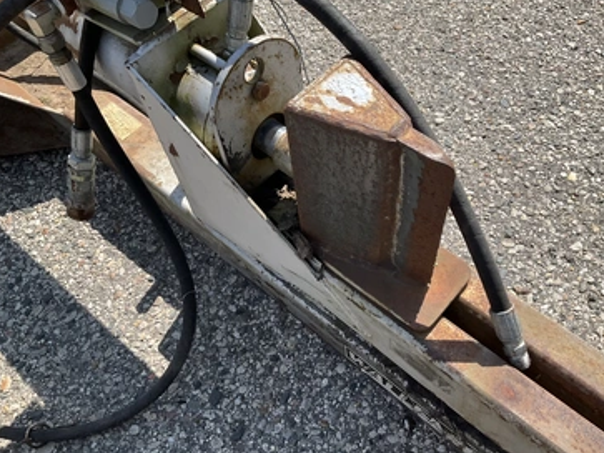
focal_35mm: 32
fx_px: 558
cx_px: 324
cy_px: 230
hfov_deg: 56.8
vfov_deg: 44.1
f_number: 1.8
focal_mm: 3
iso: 25
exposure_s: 1/1035
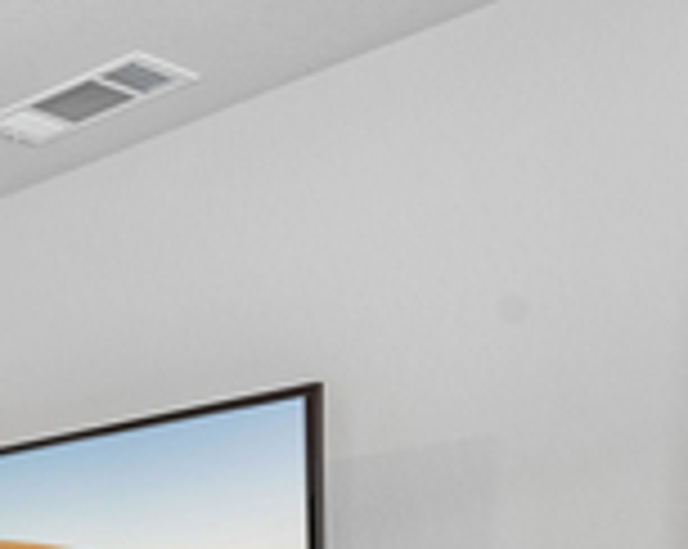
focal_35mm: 63
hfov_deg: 19.1
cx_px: -670
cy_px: 731
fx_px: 1281
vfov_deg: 21.6
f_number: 8
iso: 400
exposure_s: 1/15
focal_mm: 16
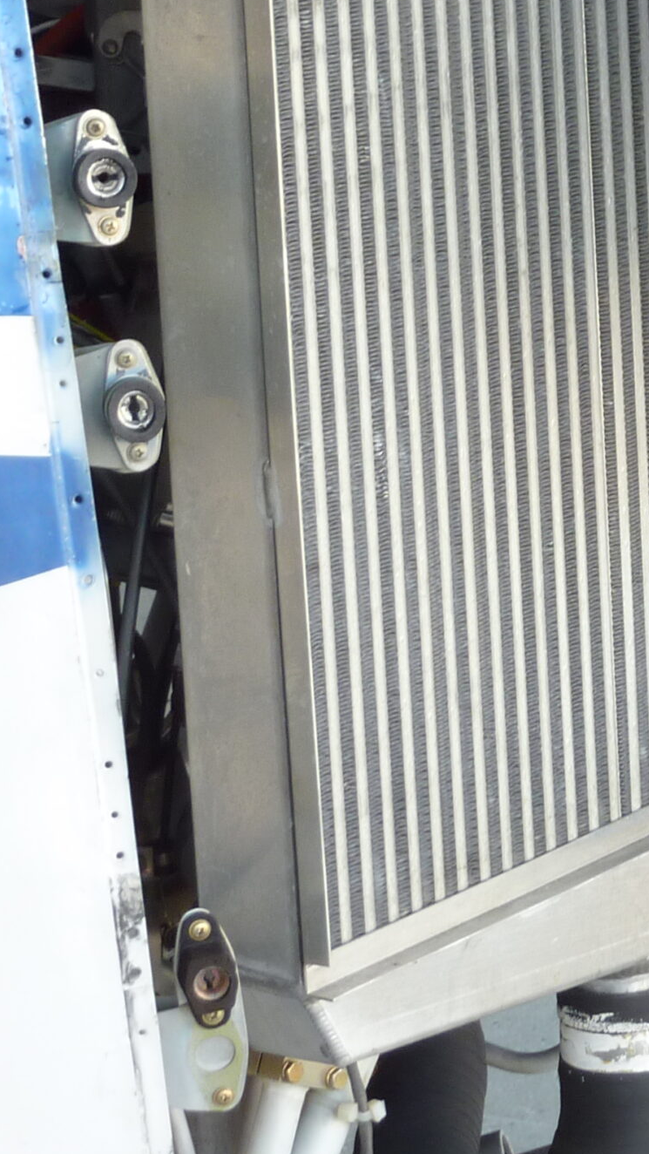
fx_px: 4833
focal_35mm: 158
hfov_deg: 7.5
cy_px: 329
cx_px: 1014
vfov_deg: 13.6
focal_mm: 10.3
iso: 80
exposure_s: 1/40
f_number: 4
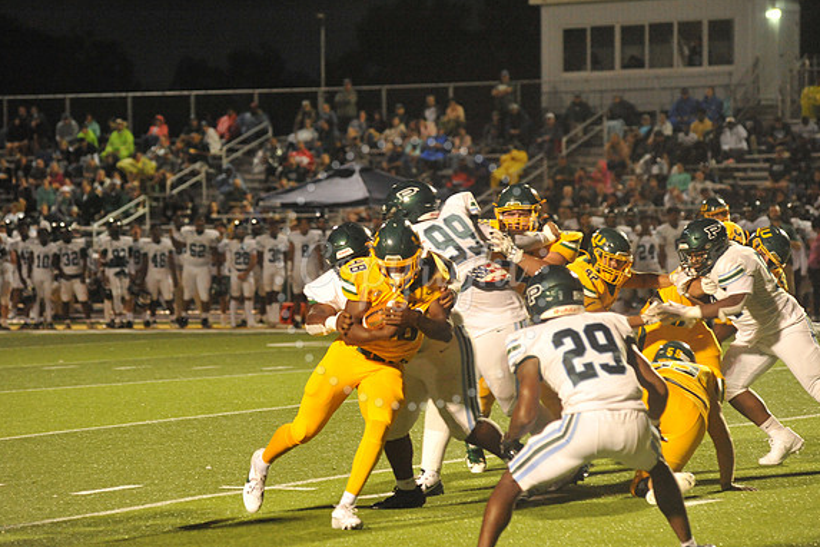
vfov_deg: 8.0
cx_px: 412
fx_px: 3917
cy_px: 272
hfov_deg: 11.9
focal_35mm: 172
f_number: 5
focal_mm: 170
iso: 6400
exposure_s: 1/250
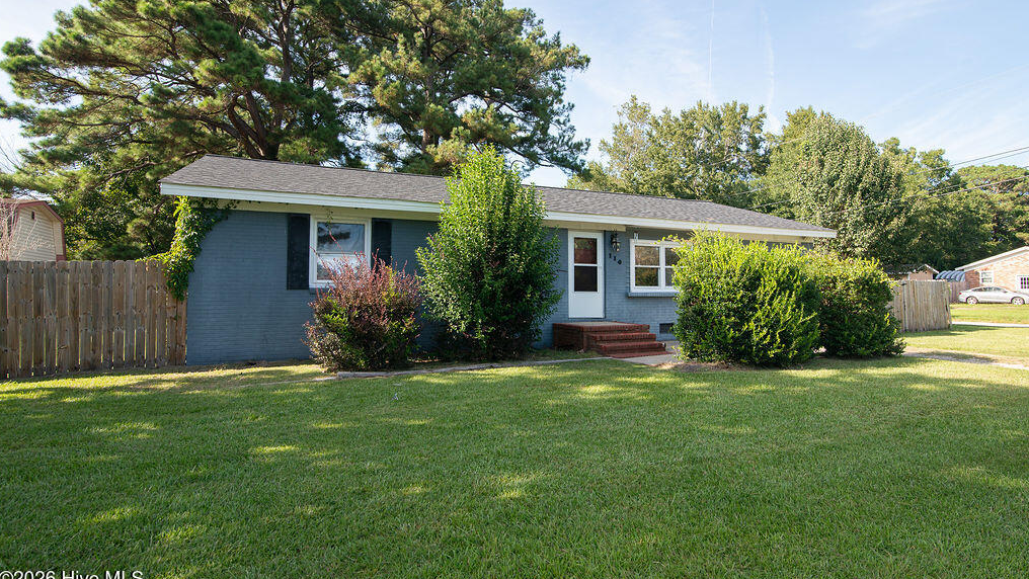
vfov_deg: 58.3
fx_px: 519
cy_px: 264
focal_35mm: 19
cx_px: 511
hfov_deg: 89.6
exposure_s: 1/320
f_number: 7.1
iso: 320
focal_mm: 18
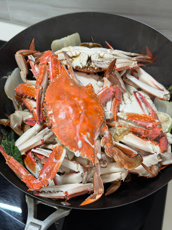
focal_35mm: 48
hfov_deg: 30.3
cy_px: 115
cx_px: 86
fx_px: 318
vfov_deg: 39.7
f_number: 1.78
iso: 200
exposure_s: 1/59
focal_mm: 6.76
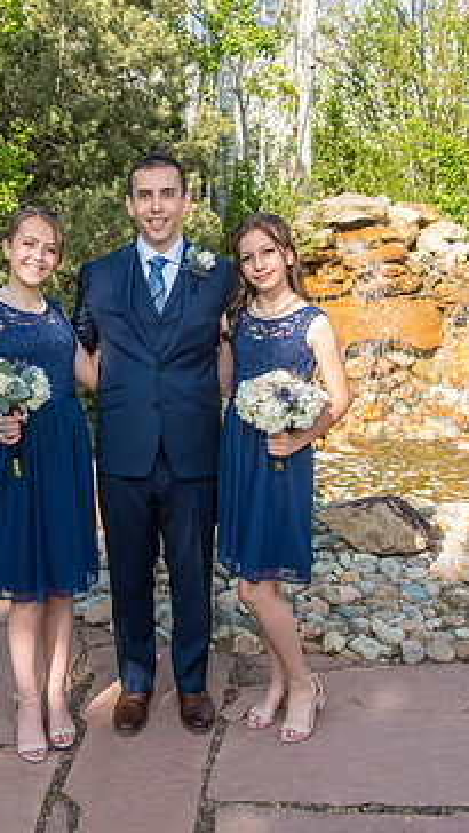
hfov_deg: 27.0
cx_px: 160
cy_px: 382
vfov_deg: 46.3
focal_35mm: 44
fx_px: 972
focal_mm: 34
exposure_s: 1/160
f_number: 5
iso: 100
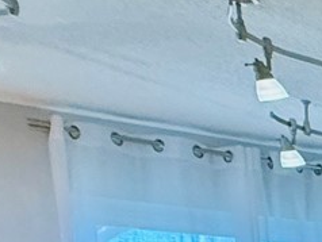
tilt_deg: -4.5
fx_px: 875
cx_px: 935
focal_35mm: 94
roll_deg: +1.1
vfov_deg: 13.3
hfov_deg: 11.9
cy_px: 503
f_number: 2.2
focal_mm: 2.22
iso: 320
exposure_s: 1/120
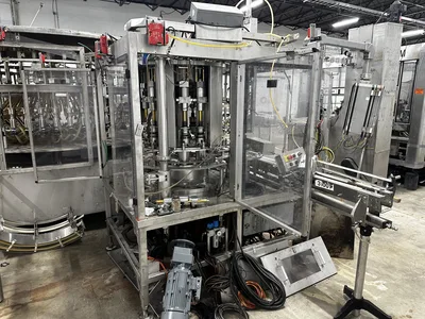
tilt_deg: -13.5
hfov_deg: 71.6
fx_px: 295
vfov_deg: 56.8
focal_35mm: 24
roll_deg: +0.4
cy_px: 160
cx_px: 212
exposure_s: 1/60
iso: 200
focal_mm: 6.86
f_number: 1.78
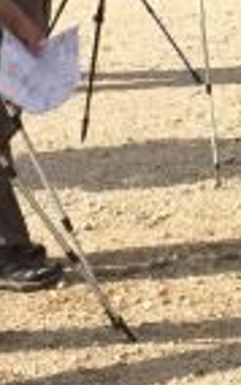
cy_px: -84
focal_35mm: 173
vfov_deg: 11.8
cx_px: 539
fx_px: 1814
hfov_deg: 7.2
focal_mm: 4.15
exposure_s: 1/1709
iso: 32
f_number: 2.2
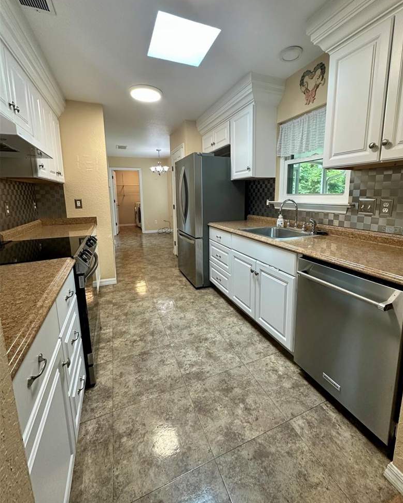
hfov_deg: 84.0
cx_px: 207
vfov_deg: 96.5
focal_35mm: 15
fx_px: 224
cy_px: 229
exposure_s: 1/120
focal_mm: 2.22
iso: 250
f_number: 2.2
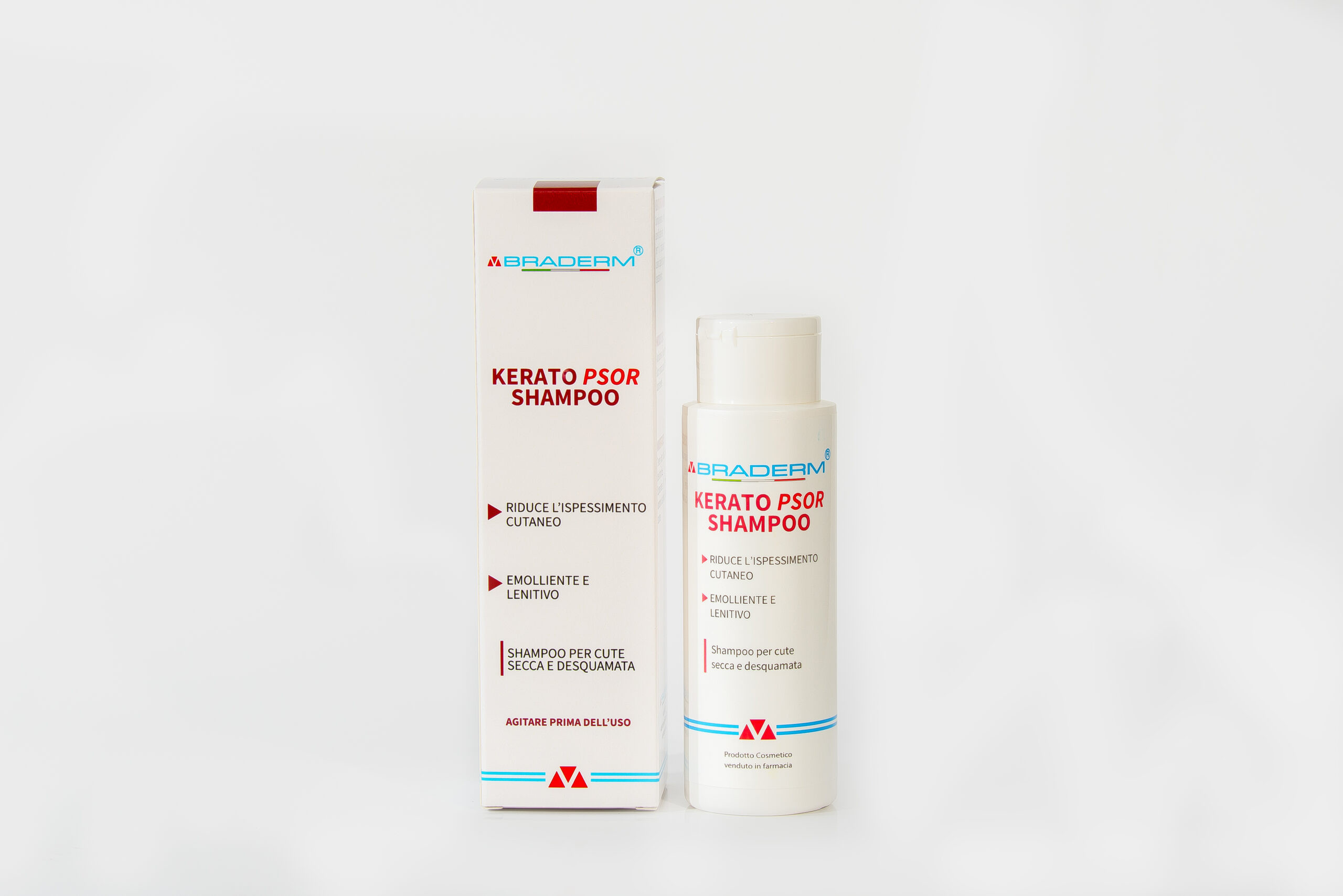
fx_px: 3469
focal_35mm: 93
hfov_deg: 21.9
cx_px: 672
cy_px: 448
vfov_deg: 14.7
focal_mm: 62
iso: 100
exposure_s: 1/200
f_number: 5.6
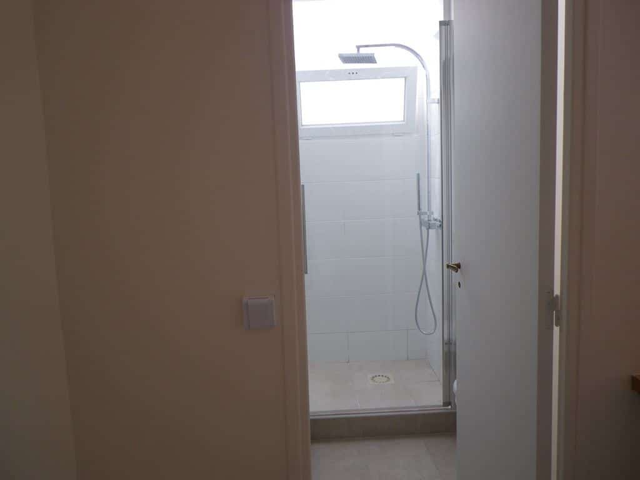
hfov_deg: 63.4
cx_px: 320
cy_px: 240
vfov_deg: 49.7
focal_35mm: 28
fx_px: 518
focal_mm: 4.9
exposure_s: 1/100
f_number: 2.6
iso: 64
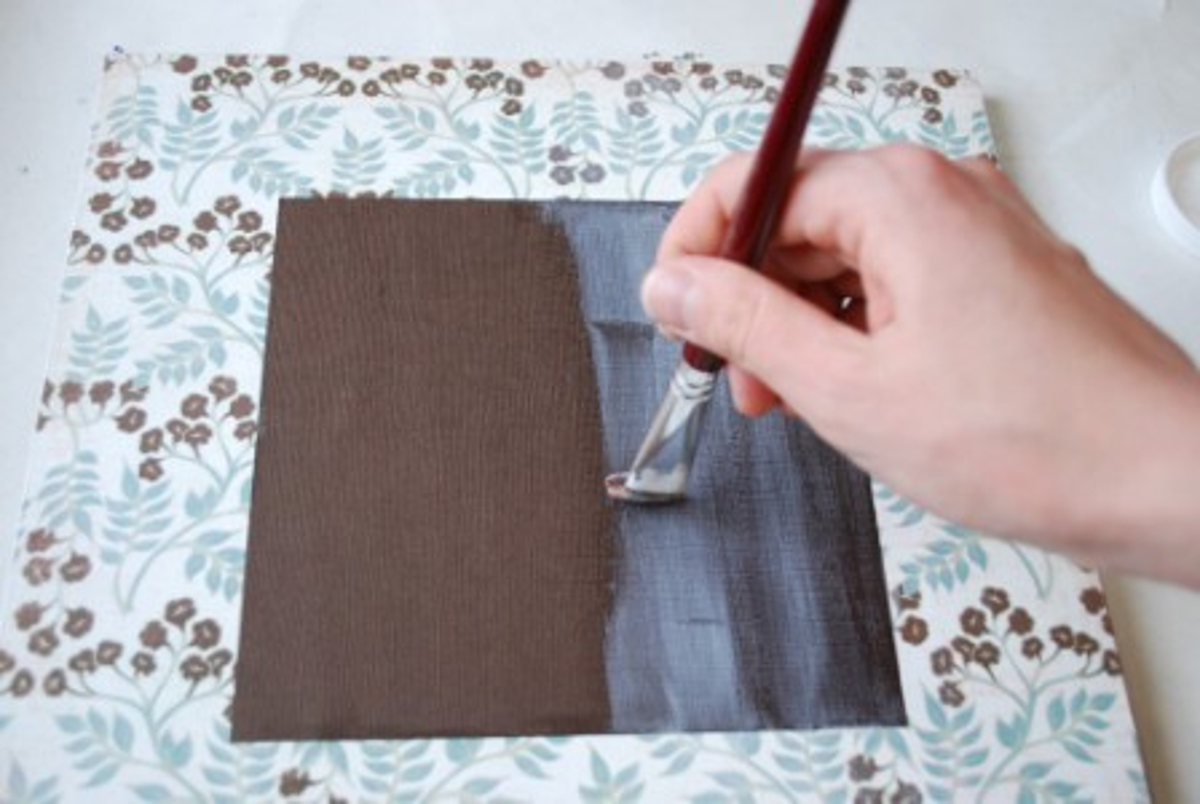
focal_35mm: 42
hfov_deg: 46.3
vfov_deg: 32.0
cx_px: 600
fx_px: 1402
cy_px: 402
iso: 400
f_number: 4.5
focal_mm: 28
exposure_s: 1/30
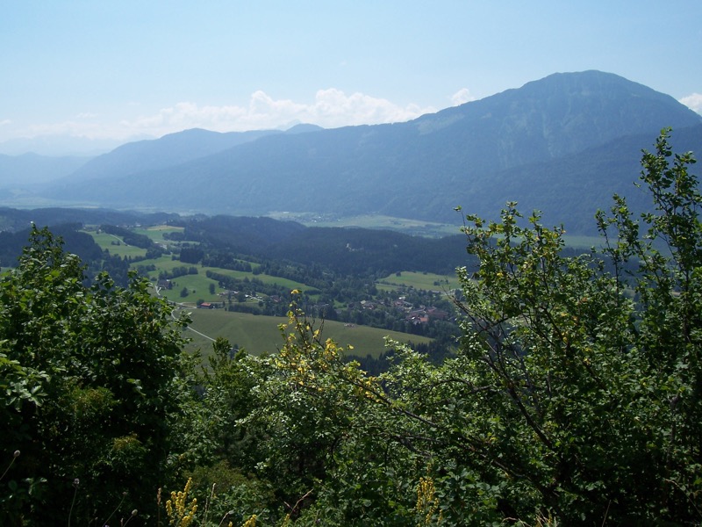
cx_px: 351
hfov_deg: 54.0
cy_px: 264
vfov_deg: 41.8
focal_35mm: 34
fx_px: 690
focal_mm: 5.6
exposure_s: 1/750
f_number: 5.6
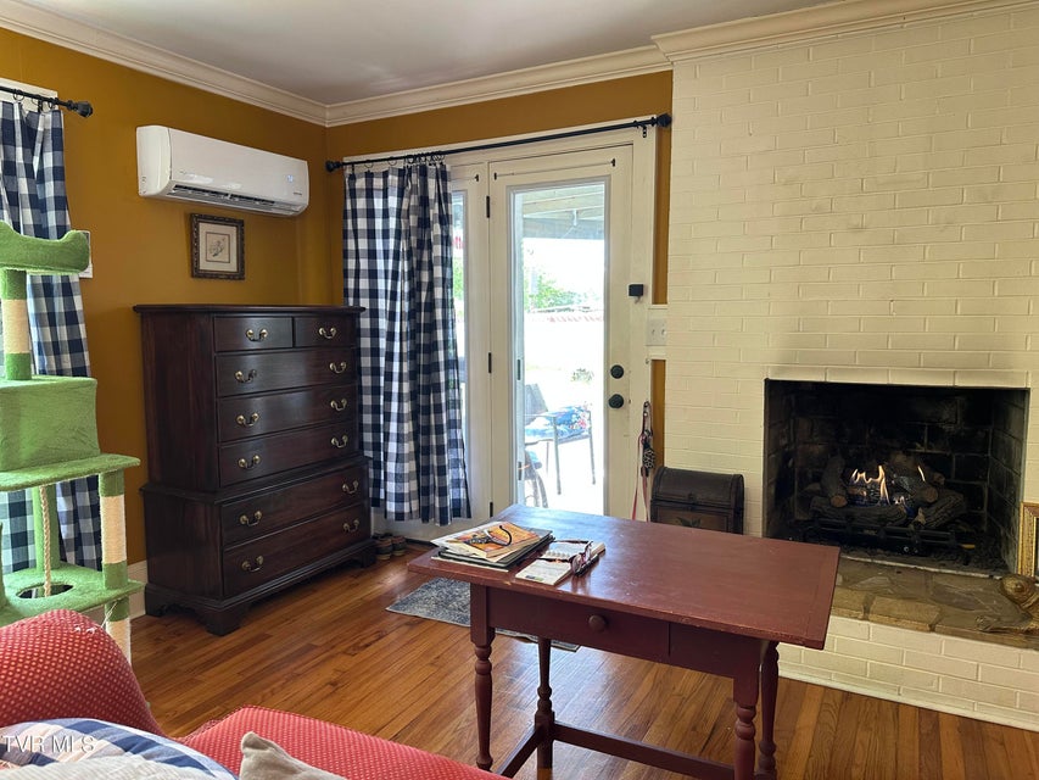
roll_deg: +0.7
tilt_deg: -5.0
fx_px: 720
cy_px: 390
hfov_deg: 71.6
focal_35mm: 24
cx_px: 520
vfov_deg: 56.8
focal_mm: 6.86
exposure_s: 1/120
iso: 160
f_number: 1.78
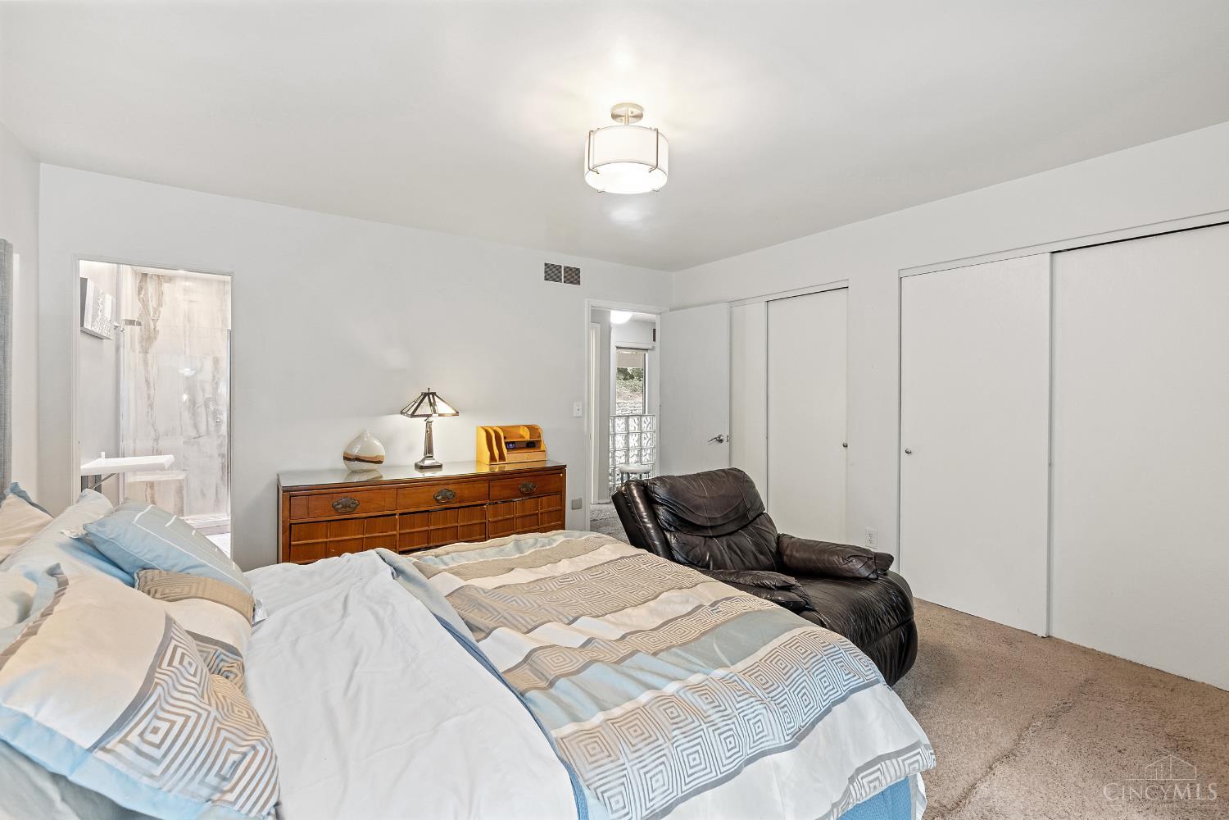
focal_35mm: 15
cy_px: 410
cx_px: 614
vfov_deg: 77.3
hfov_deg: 100.4
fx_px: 512
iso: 400
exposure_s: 1/1.67
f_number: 8
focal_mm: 10
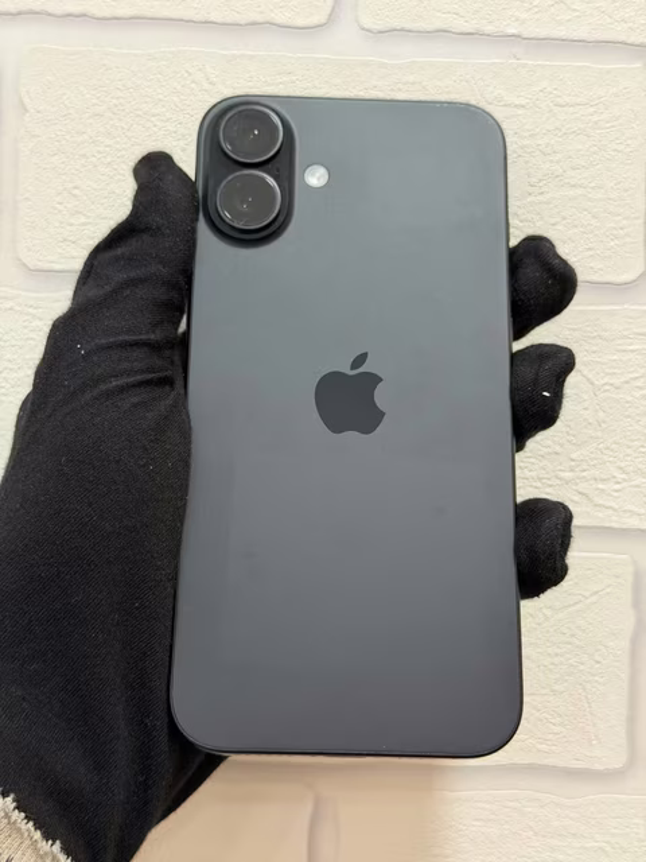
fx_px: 1194
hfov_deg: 30.3
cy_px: 431
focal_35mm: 48
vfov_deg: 39.7
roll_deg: -1.9
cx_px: 323
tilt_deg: -0.9
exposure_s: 1/50
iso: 160
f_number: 1.78
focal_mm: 6.76
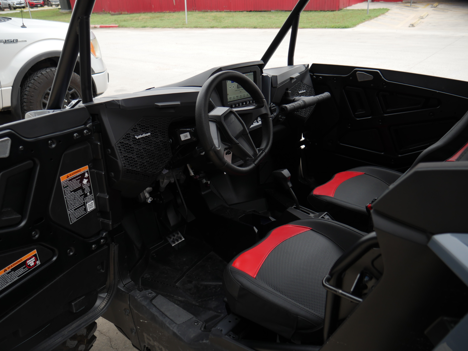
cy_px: 176
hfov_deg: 63.4
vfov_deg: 49.8
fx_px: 379
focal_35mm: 28
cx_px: 234
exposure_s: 1/125
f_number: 3.5
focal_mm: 14
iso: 200
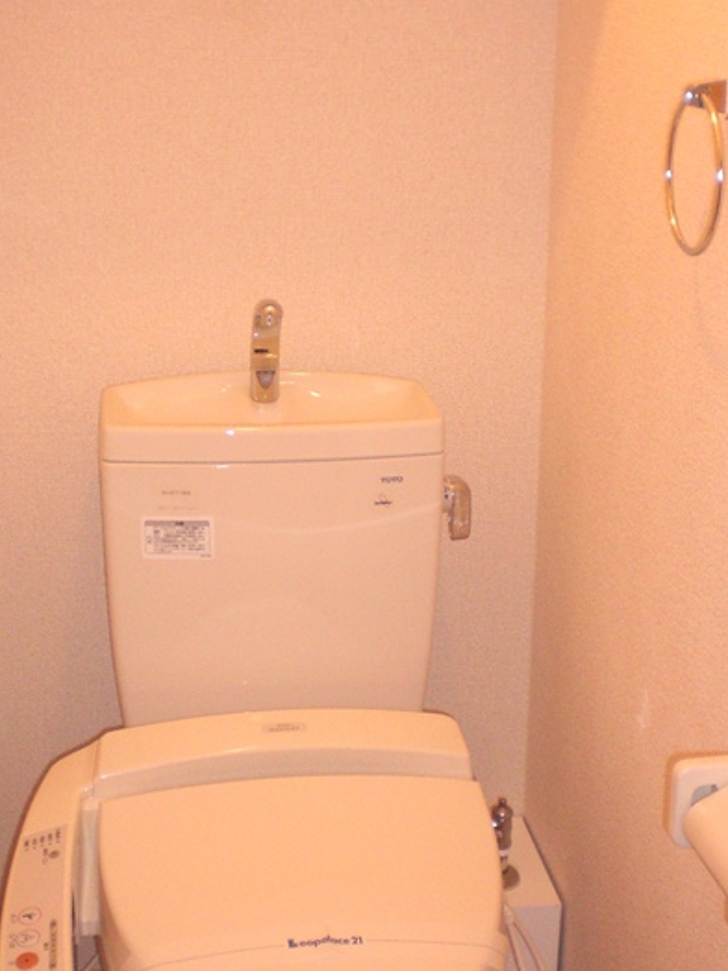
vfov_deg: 33.2
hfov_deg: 25.2
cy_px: 456
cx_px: 356
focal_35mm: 58
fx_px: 1626
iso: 200
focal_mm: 6.3
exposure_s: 1/60
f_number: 3.1
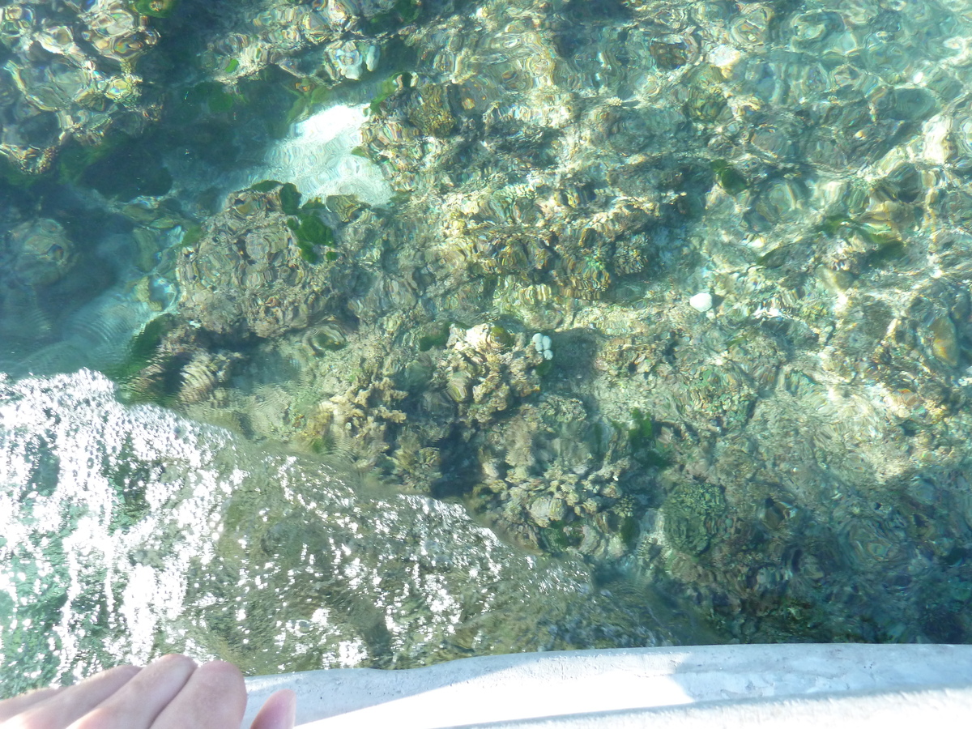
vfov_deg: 54.9
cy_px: 364
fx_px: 702
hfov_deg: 69.4
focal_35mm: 25
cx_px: 486
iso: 200
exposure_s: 1/250
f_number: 3.3
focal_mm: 4.1
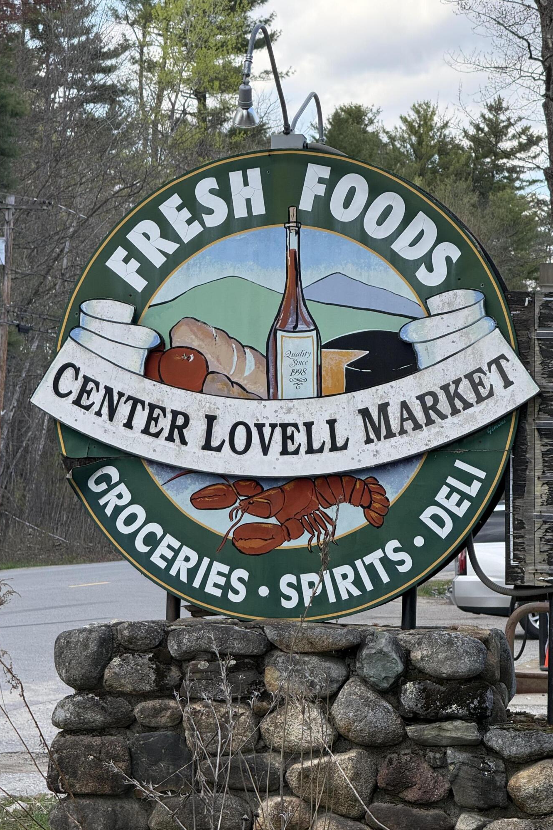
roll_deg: -1.9
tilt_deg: +1.9
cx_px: 273
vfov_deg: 16.4
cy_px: 415
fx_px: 2880
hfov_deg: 11.0
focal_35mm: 125
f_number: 2.8
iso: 64
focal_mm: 15.66
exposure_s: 1/361
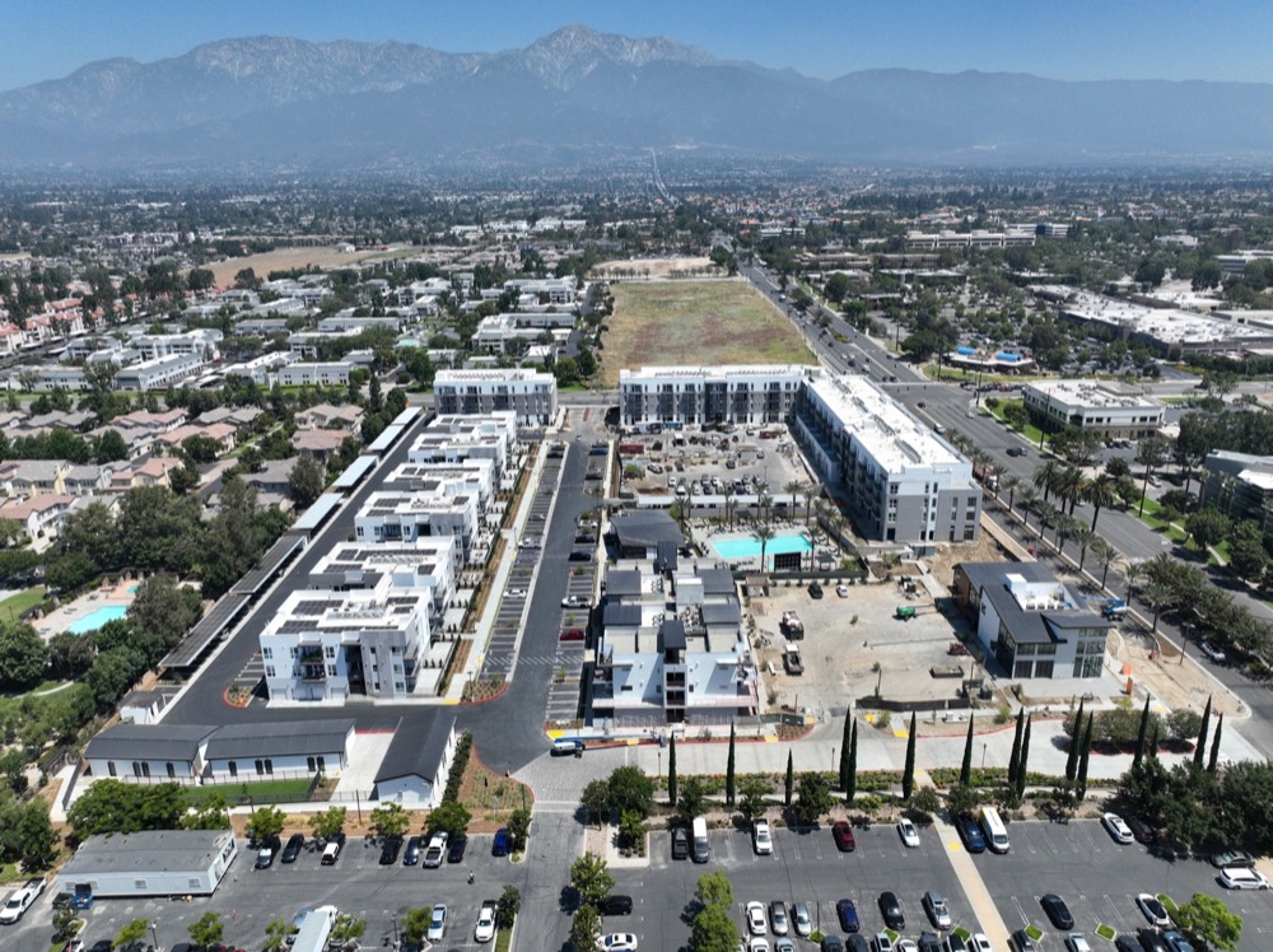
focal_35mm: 24
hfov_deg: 71.6
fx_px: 882
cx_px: 636
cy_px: 476
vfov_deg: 56.7
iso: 100
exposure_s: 1/2500
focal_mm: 12.29
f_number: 2.8
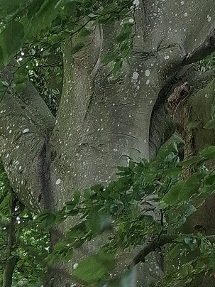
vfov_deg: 14.2
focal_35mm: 116
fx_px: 961
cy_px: 580
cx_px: -283
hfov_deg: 11.0
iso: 76
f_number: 1.8
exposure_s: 1/50
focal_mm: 5.54
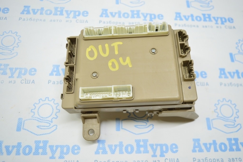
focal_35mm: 30
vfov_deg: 43.5
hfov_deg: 62.0
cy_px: 81
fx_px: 202
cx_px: 122
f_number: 3.8
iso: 400
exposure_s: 1/50
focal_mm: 20
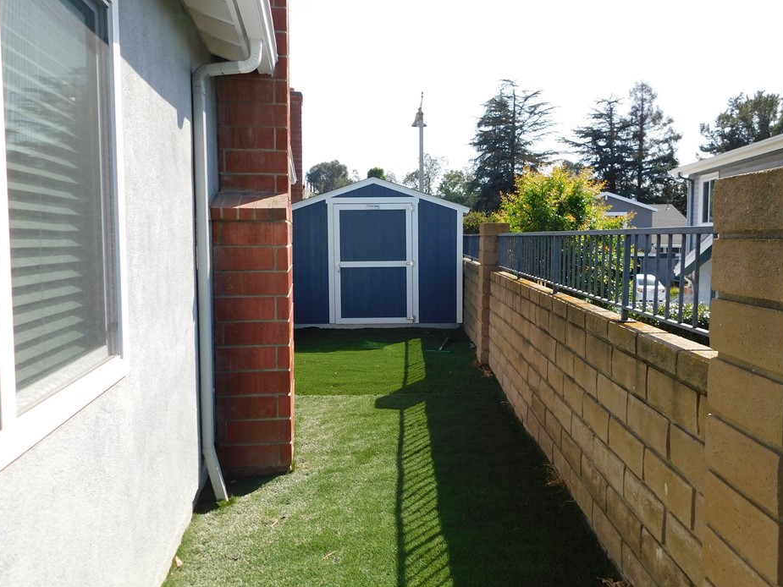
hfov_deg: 58.3
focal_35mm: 31
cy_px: 297
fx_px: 701
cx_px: 400
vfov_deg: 45.5
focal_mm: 4.9
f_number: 3.2
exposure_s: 1/800
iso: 125
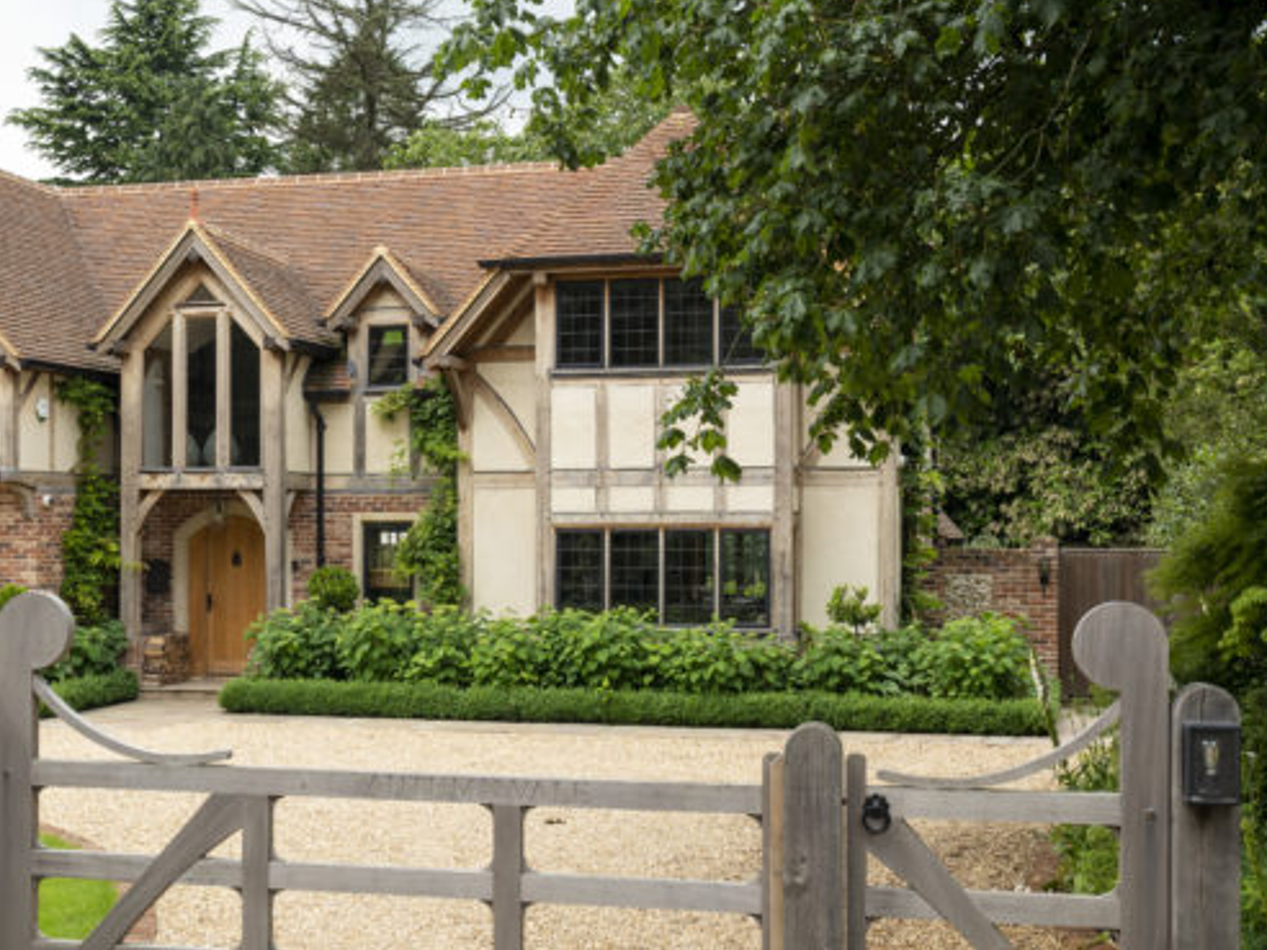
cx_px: 412
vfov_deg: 27.0
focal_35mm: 54
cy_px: 538
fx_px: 1976
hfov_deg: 35.2
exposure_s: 1/125
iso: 200
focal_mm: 36
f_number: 7.1
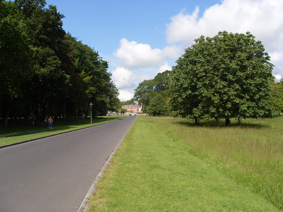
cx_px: 142
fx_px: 286
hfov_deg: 52.6
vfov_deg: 40.7
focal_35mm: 35
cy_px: 106
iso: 80
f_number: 7
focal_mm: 6.3
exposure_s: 1/250
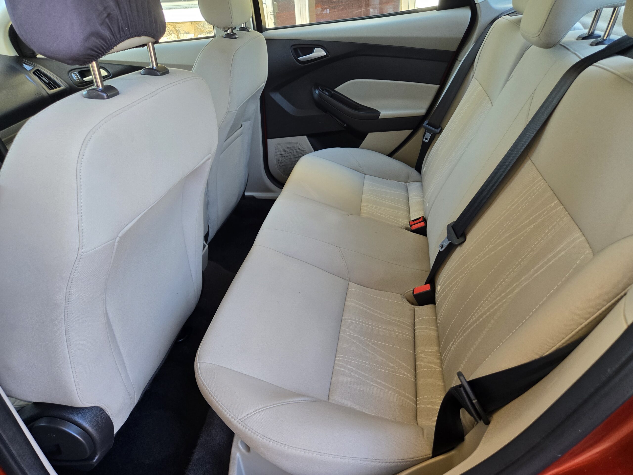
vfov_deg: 58.9
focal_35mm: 23
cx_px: 316
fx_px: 421
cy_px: 238
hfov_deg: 73.9
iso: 160
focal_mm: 5.4
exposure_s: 1/180
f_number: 1.8
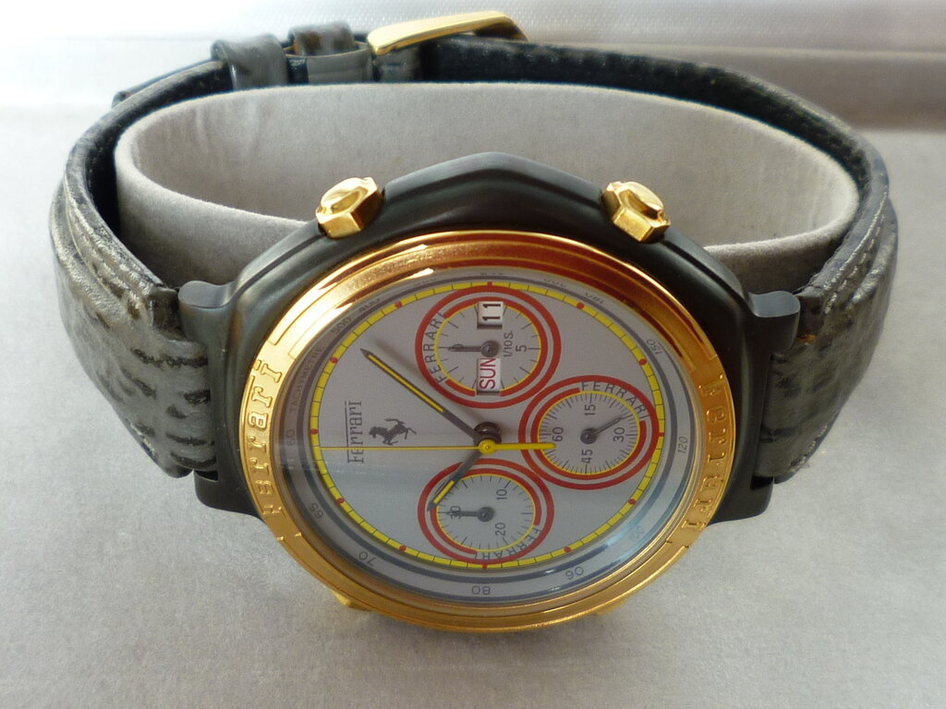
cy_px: 354
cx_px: 473
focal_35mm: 57
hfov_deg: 33.8
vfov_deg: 25.7
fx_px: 1558
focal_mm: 5.2
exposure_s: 1/60
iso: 80
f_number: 3.3
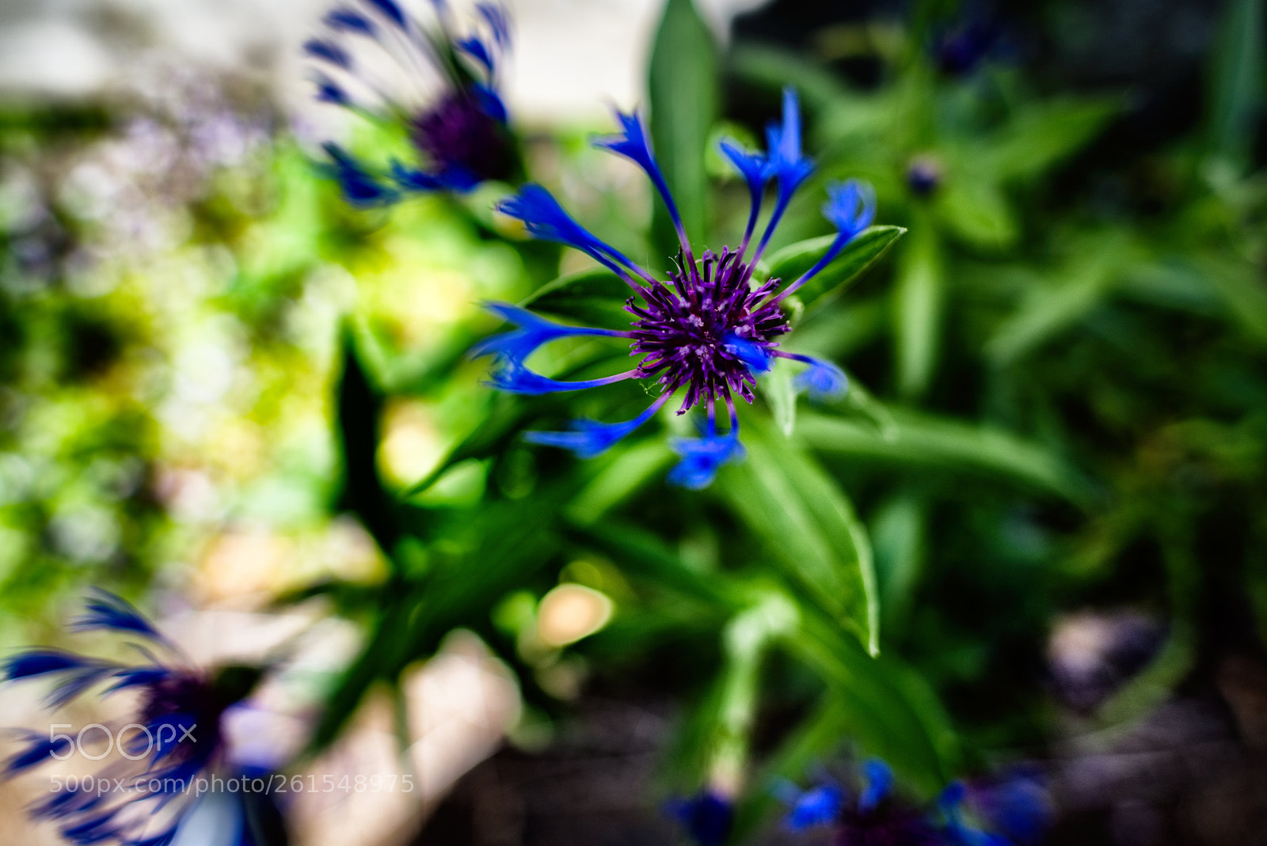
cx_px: 634
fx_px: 704
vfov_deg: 62.0
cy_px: 423
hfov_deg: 83.9
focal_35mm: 20
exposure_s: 1/1250
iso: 64
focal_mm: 20
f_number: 1.8
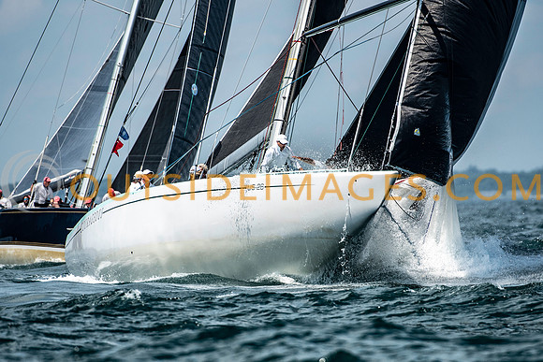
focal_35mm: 619
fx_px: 9341
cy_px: 187
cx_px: 280
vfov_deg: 2.2
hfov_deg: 3.3
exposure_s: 1/3200
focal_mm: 400
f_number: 5.6
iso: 400
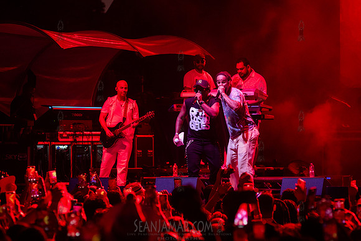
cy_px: 108
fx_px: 2272
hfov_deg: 9.1
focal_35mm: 227
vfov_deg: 6.1
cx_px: 209
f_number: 4
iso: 4000
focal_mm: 170
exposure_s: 1/400
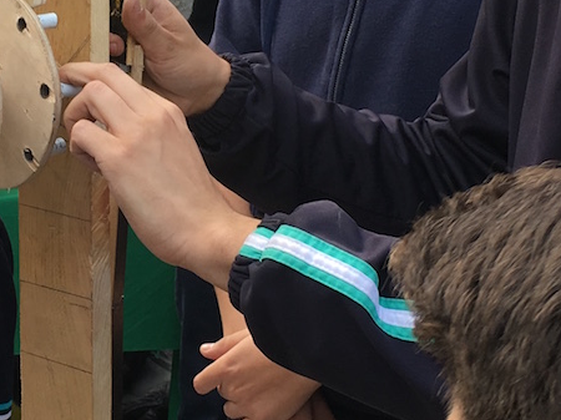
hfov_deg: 18.8
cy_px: 100
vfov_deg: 14.2
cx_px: 134
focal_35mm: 104
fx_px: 1685
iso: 25
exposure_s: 1/202
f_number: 2.2
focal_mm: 4.15
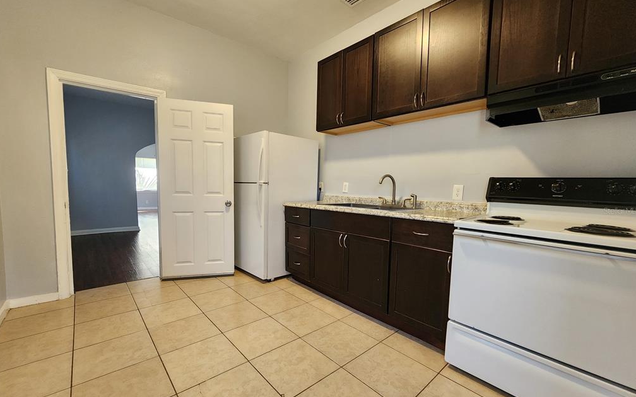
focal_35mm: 14
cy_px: 210
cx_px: 319
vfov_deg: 78.6
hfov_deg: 105.3
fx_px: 243
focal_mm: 2.2
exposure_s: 1/60
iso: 400
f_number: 2.2
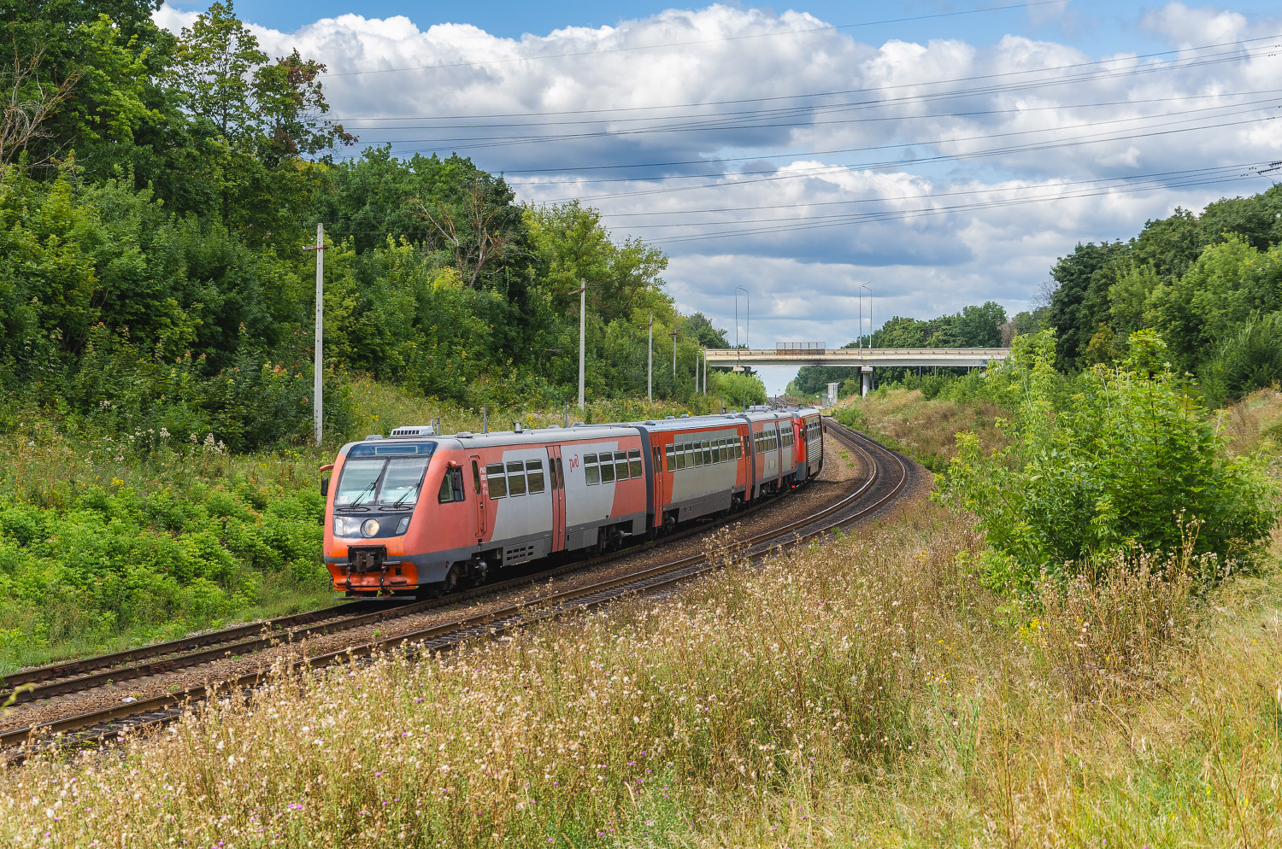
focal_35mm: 75
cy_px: 424
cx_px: 641
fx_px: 2666
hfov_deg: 27.0
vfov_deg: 18.1
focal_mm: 50
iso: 320
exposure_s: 1/400
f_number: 7.1
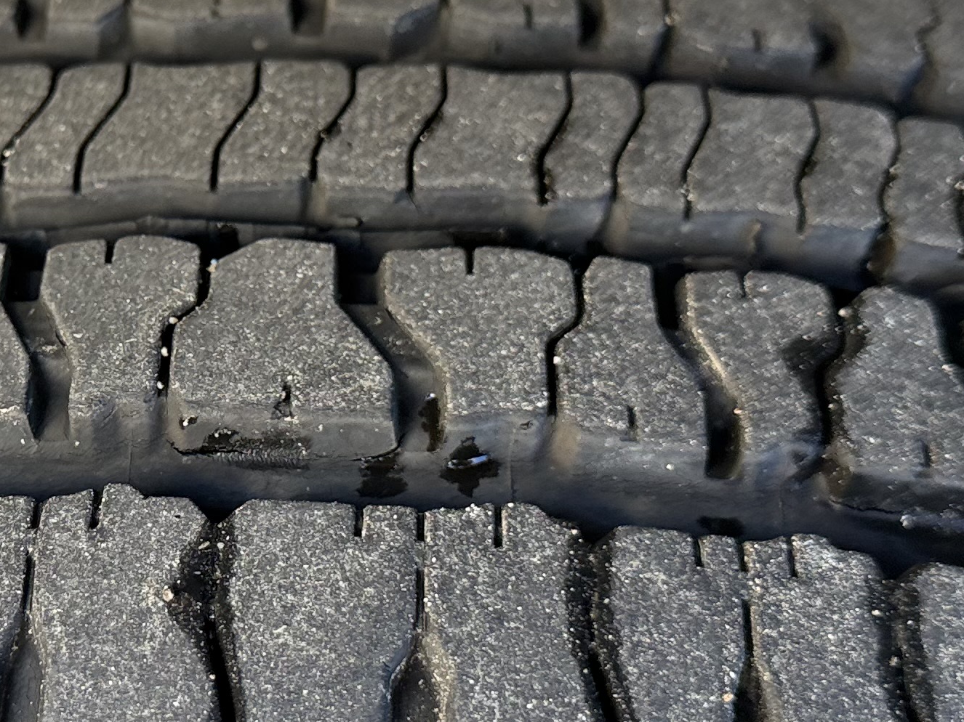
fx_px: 2033
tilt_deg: -38.9
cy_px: 376
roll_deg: -28.1
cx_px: 162
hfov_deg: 26.1
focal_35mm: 73
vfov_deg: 20.2
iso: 160
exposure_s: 1/121
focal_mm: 6.76
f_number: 1.78
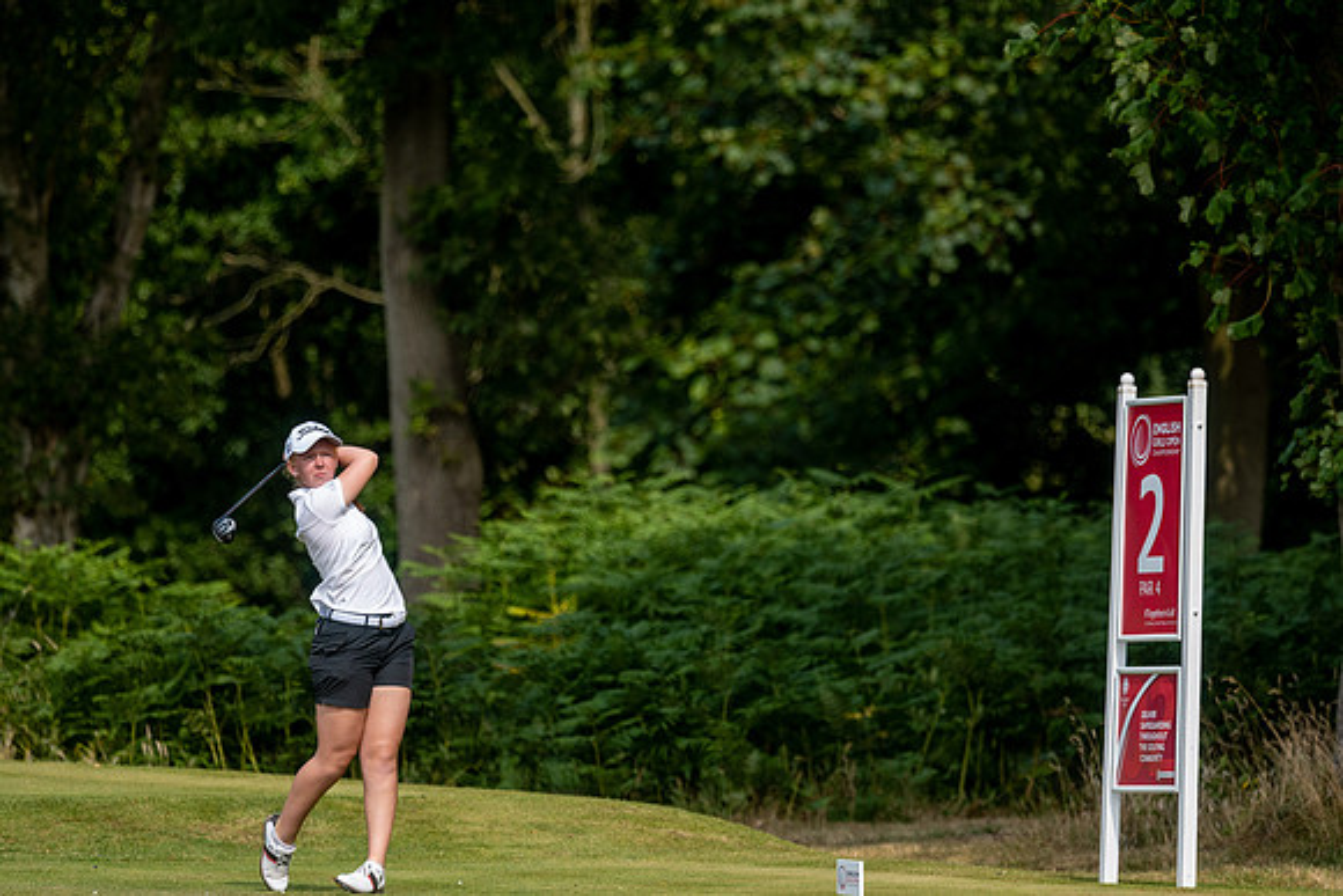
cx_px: 672
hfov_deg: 4.6
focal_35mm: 450
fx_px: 16791
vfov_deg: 3.1
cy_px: 448
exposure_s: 1/1250
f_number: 4
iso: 200
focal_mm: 300
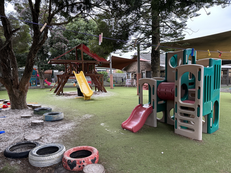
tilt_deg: -4.6
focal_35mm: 24
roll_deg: +1.9
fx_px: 160
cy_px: 86
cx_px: 116
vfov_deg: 56.8
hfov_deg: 71.6
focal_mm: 6.86
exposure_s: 1/121
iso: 200
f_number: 1.78
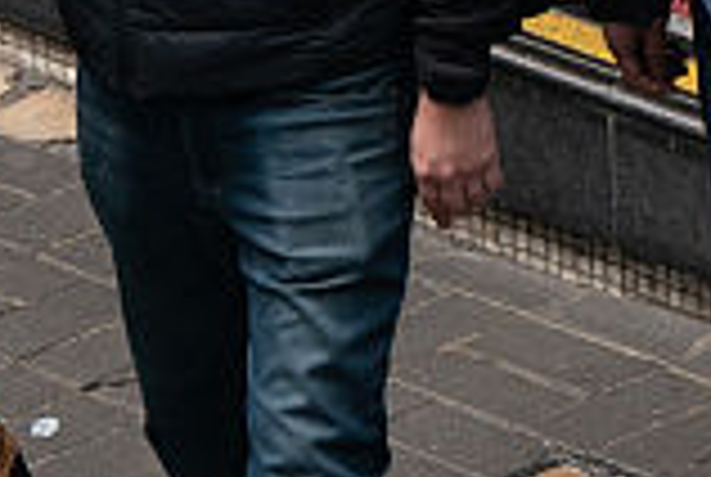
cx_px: -356
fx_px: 26970
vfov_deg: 1.0
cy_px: 333
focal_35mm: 1363
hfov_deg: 1.5
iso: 640
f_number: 5
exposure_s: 1/800
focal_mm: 180
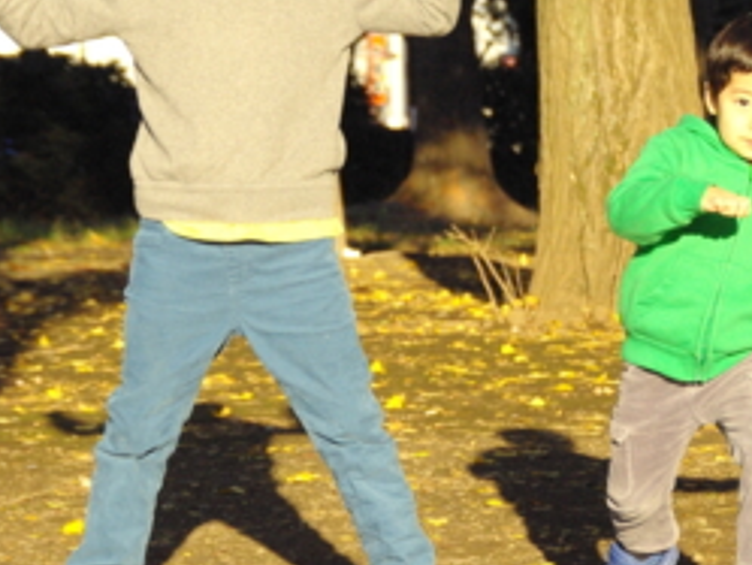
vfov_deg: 7.5
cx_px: 445
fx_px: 4282
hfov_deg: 10.0
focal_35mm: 197
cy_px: 227
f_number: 6.7
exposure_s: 1/1000
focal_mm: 68
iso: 1600
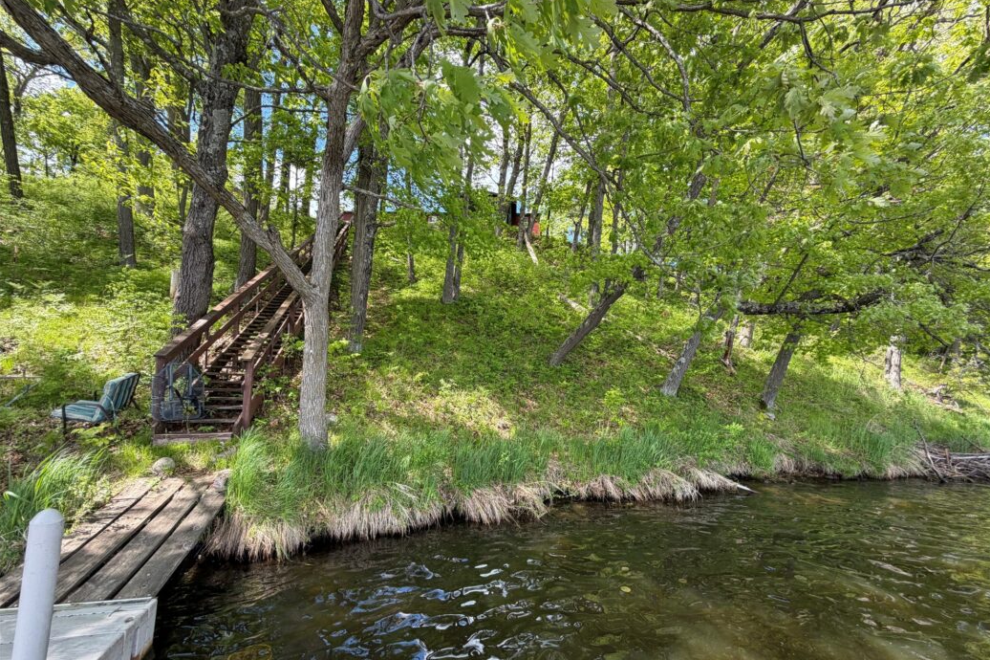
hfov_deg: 100.4
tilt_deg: +1.9
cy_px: 369
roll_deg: -0.4
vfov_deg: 77.0
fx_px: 412
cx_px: 509
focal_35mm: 15
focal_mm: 2.22
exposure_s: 1/174
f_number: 2.2
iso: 40
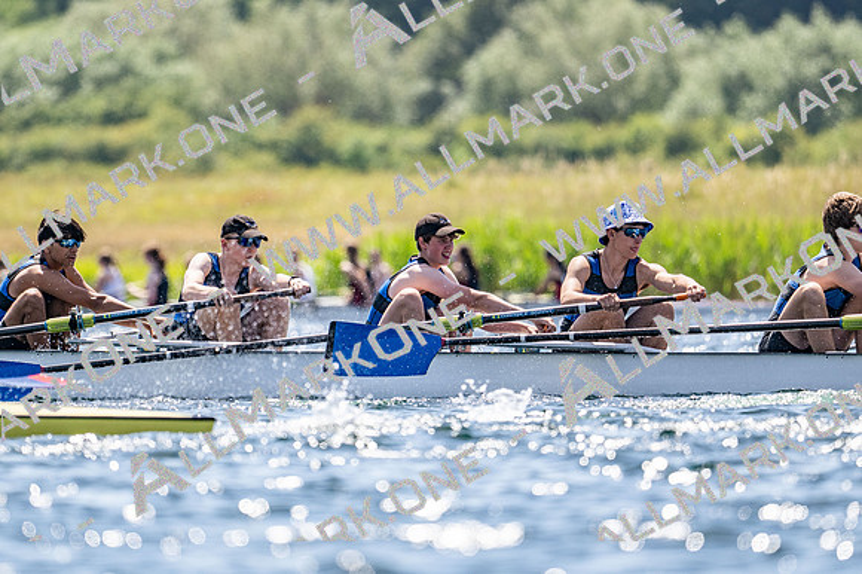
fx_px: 14358
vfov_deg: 2.3
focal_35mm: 600
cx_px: 431
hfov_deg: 3.4
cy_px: 287
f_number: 4.5
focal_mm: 400
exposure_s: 1/2500
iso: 250
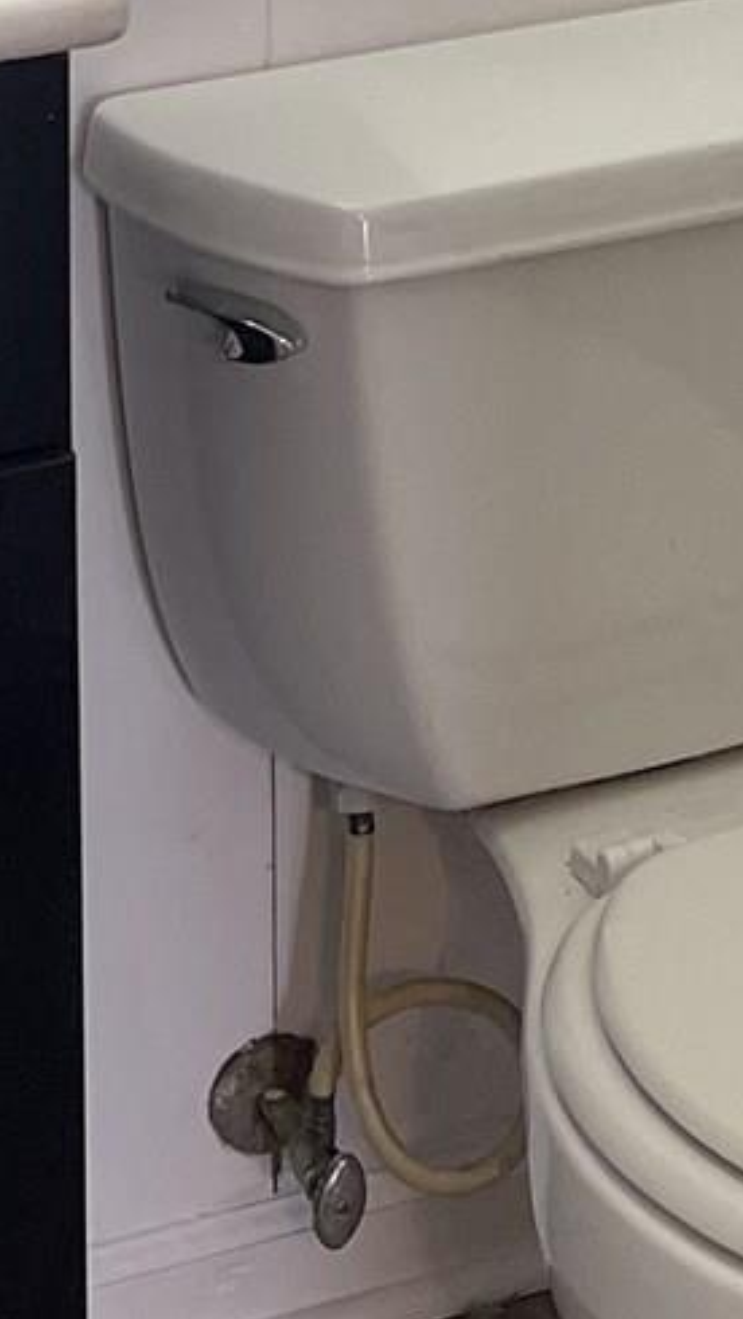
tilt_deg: -9.8
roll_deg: -0.5
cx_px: 794
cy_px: -867
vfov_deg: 15.1
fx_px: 4479
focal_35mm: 128
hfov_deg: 9.4
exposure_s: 1/120
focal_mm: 5.1
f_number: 1.6
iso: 100
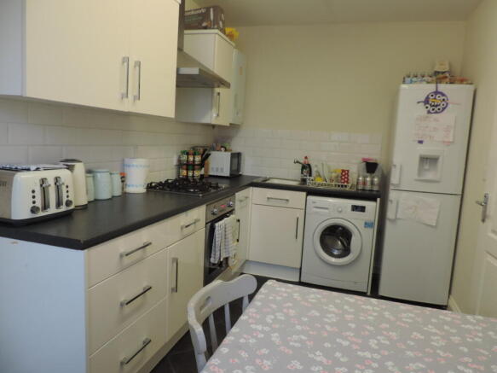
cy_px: 186
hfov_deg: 71.6
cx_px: 248
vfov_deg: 56.8
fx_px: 345
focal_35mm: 24
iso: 280
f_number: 3
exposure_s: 1/30
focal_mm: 4.3
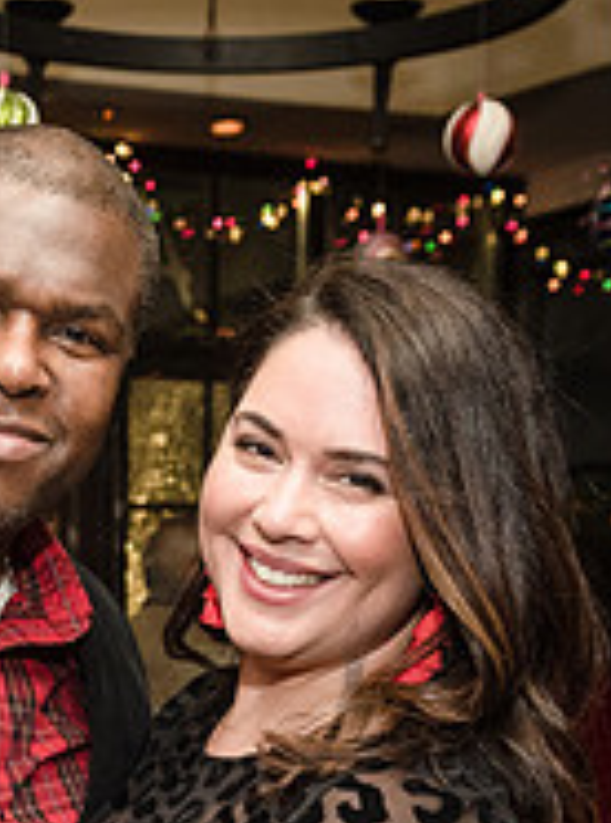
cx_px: -50
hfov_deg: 14.7
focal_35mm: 98
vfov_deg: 19.6
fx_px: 2322
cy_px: 805
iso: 2000
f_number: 4.5
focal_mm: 28
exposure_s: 1/250
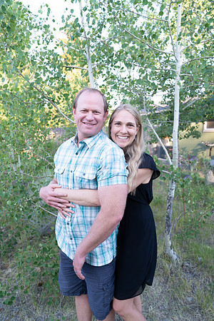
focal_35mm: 25
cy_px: 160
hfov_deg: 51.3
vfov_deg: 71.5
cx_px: 107
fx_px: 223
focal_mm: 25
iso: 320
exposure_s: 1/160
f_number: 4
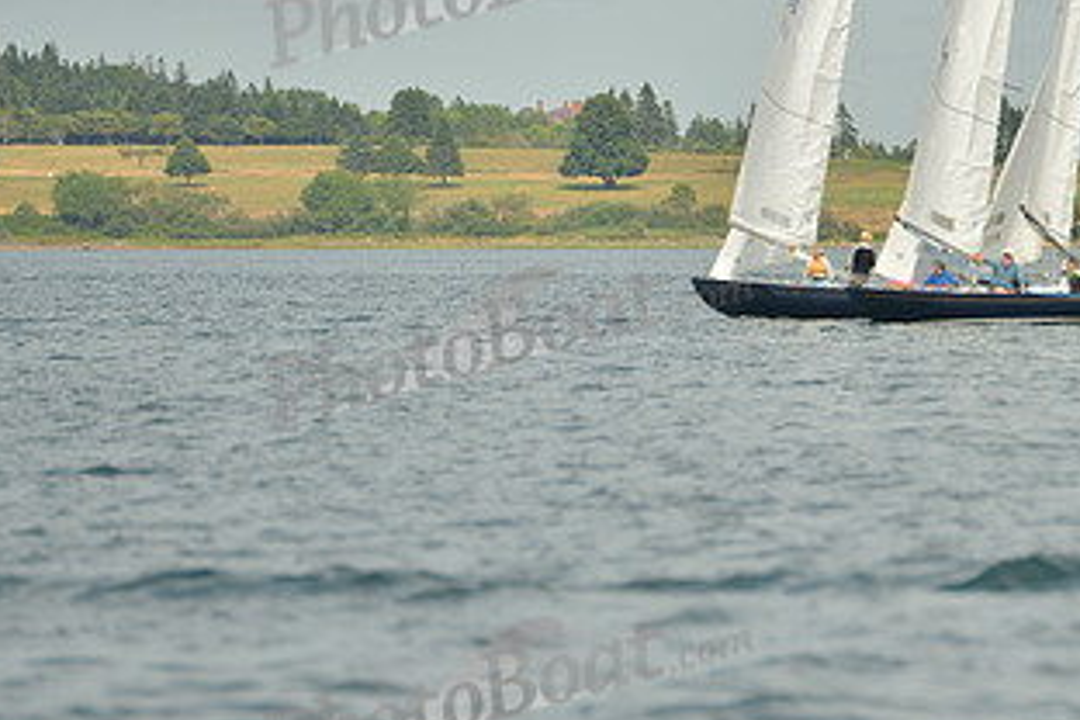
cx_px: 935
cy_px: 109
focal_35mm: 372
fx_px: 11159
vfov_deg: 3.7
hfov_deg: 5.5
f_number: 5
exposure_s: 1/5000
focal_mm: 200
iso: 400
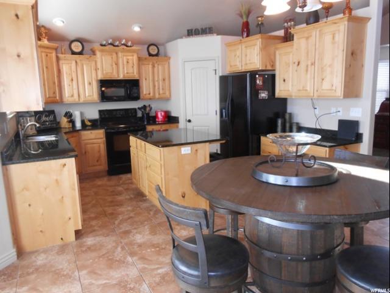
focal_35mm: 26
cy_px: 146
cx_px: 195
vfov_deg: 53.1
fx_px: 293
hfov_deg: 67.3
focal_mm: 4.6
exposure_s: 1/30
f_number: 3.5
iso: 200
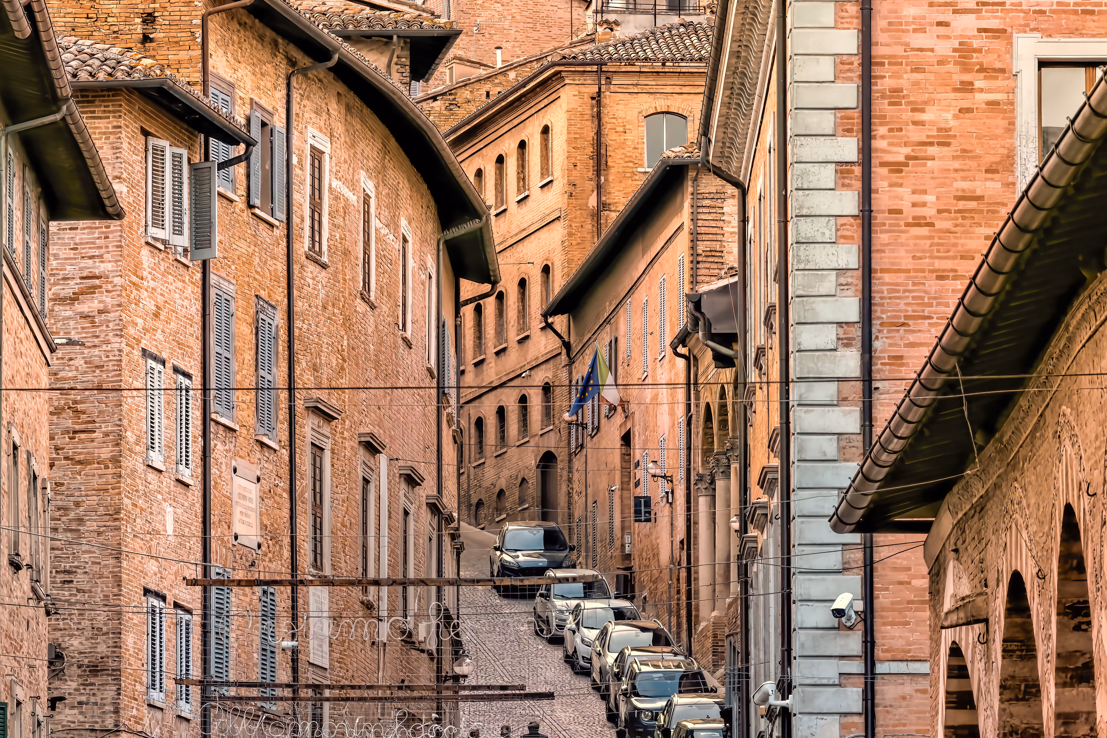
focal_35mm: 248
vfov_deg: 5.5
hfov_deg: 8.3
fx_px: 7625
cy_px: 369
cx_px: 554
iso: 12800
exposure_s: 1/200
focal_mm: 165.1
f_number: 16
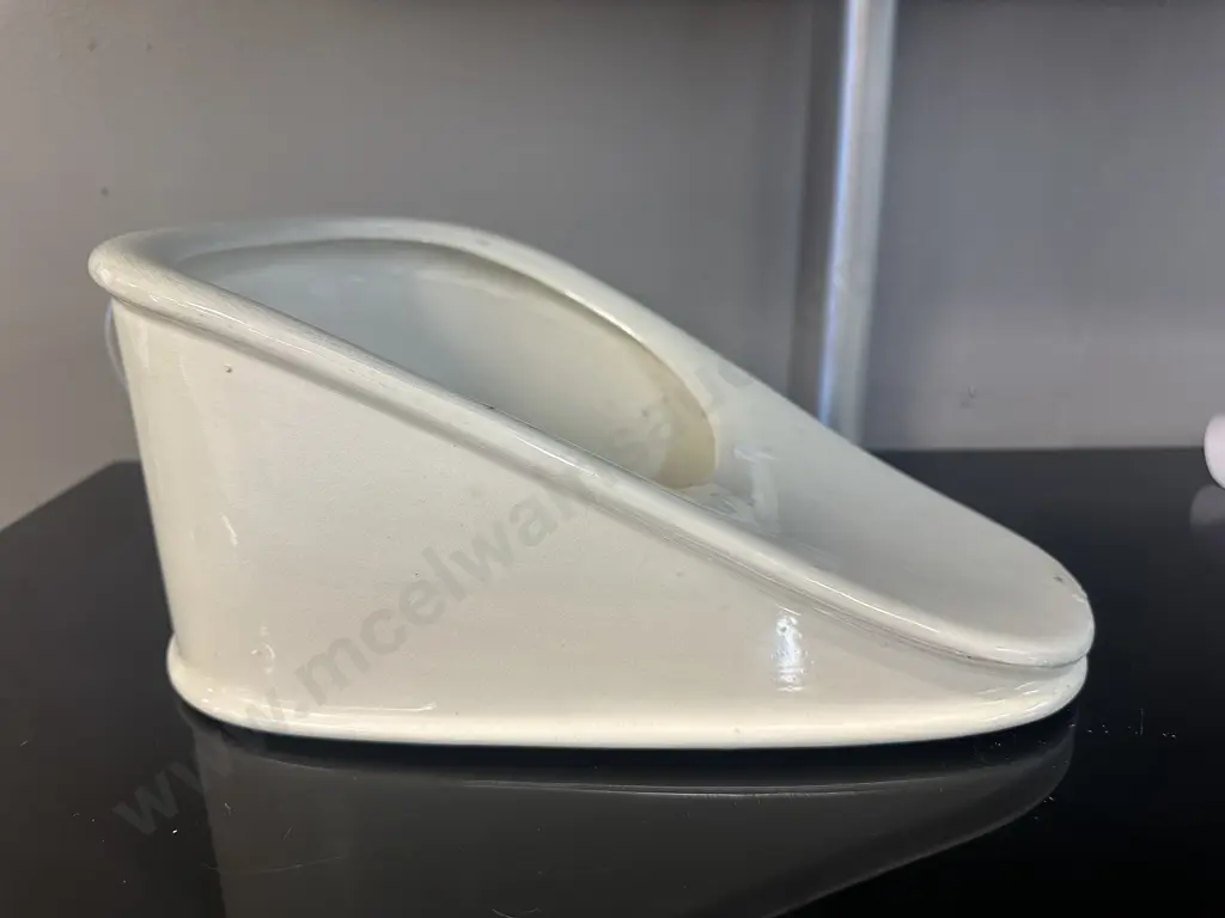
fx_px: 849
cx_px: 612
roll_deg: +1.4
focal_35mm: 24
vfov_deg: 56.8
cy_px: 459
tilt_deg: -19.2
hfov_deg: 71.6
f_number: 1.78
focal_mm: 6.86
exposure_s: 1/100
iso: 200
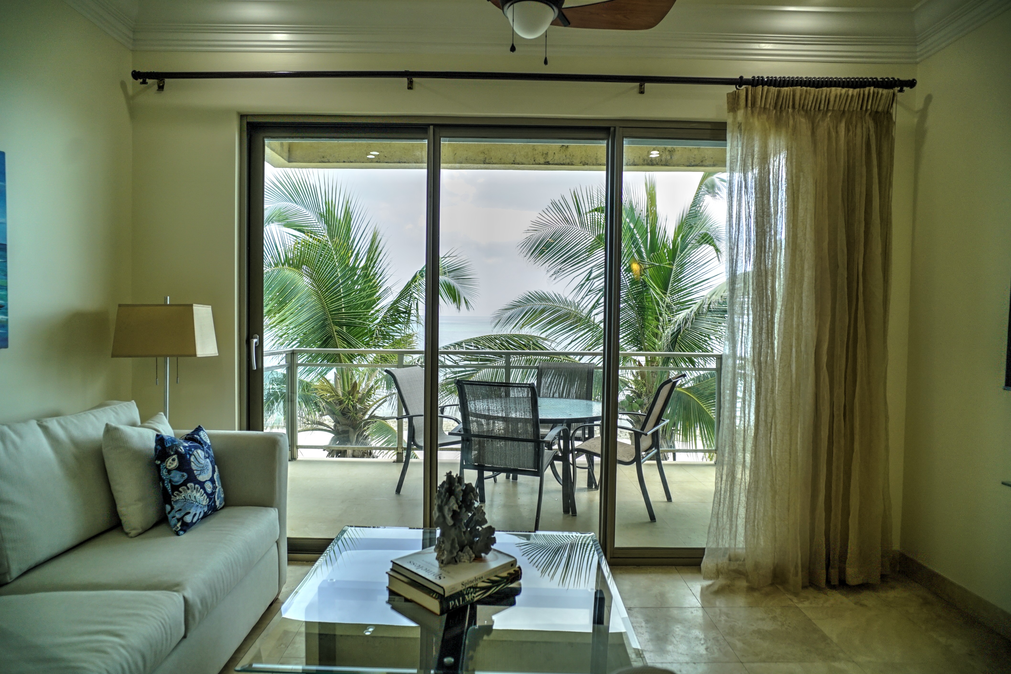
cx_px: 506
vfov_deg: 62.0
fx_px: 562
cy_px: 337
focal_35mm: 20
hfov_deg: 84.0
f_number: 2.8
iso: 400
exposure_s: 1/2000
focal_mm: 20
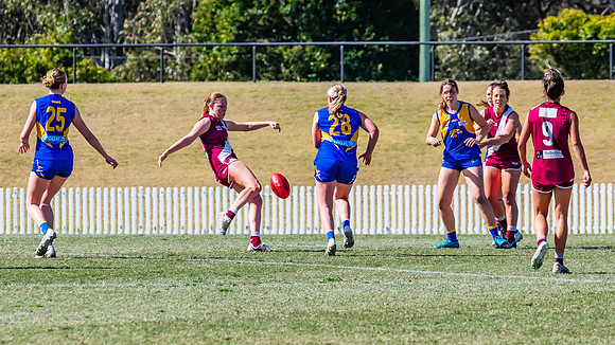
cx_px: 211
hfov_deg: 4.8
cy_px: 160
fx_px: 7379
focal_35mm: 453
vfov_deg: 2.7
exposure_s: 1/1600
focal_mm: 290
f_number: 10
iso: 800
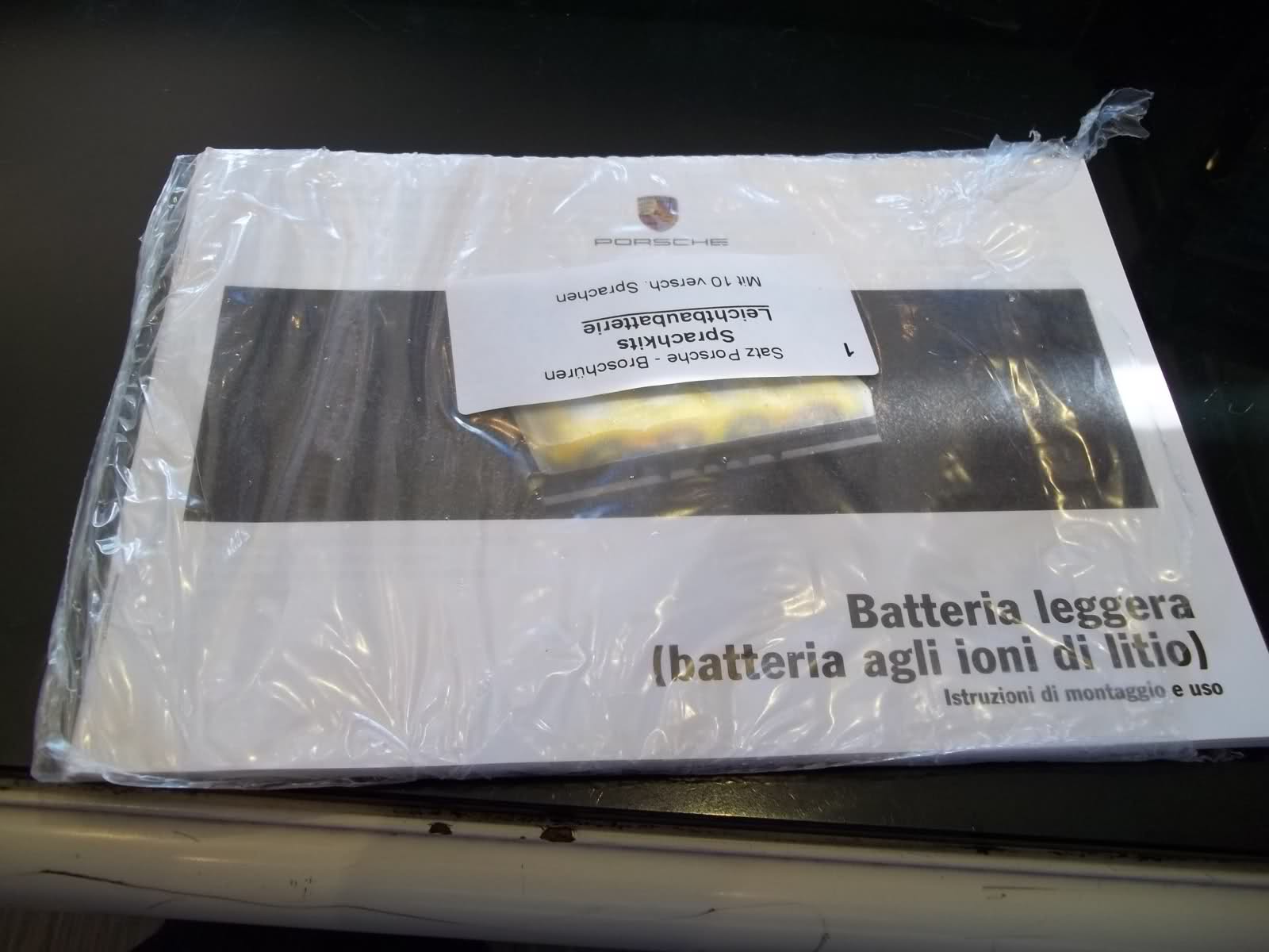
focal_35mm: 32
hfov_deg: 56.8
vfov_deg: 44.2
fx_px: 1173
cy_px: 476
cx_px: 634
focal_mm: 5.7
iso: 87
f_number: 2.9
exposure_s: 1/30
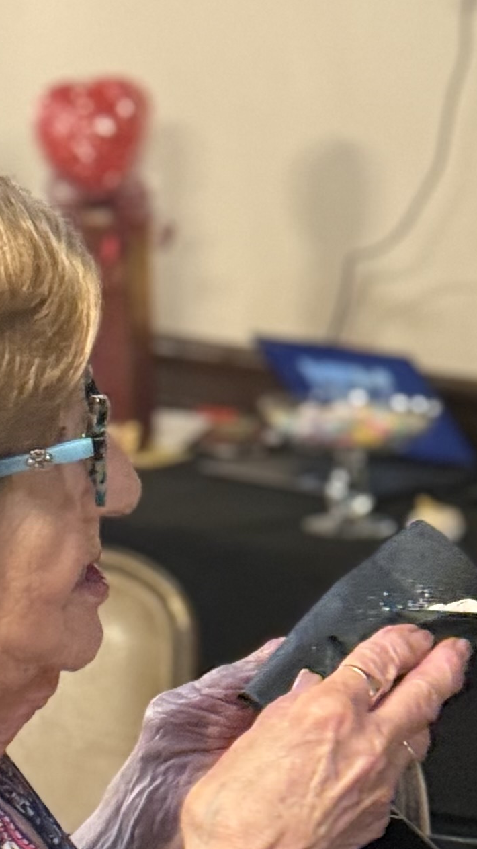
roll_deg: -0.6
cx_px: 481
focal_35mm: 167
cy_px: 838
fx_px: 3757
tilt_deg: -13.6
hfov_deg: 7.2
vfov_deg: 12.7
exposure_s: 1/40
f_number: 1.78
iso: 400
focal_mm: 6.76
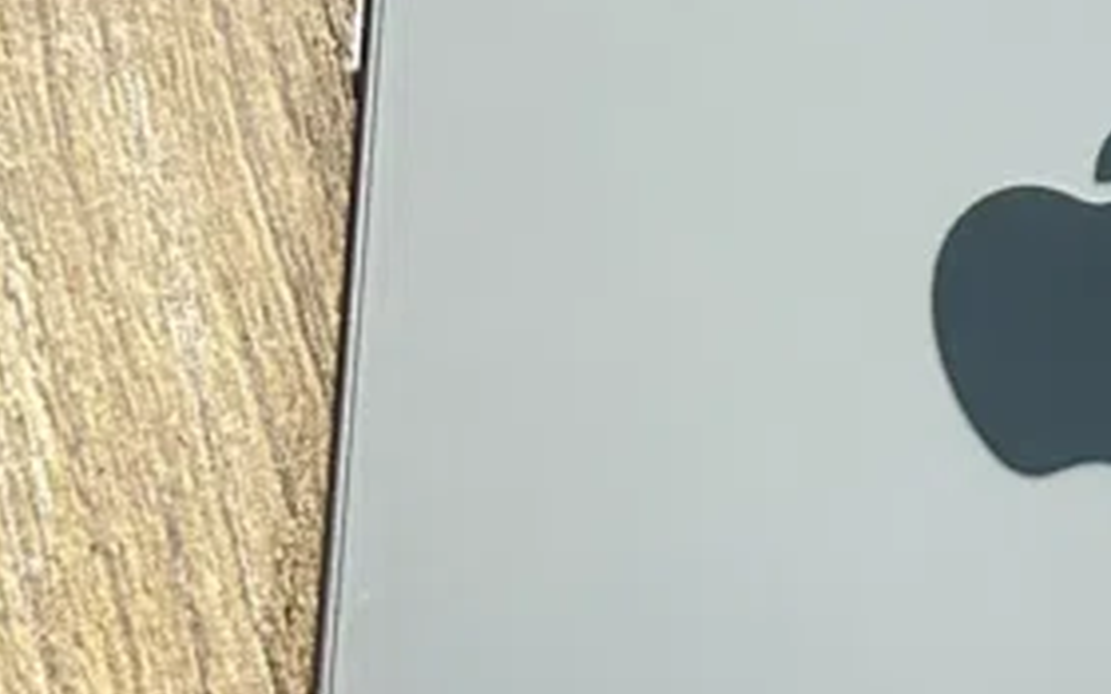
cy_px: 297
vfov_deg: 20.6
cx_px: 1115
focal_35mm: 63
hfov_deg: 30.2
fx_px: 1908
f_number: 1.5
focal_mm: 5.7
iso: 400
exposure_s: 1/40
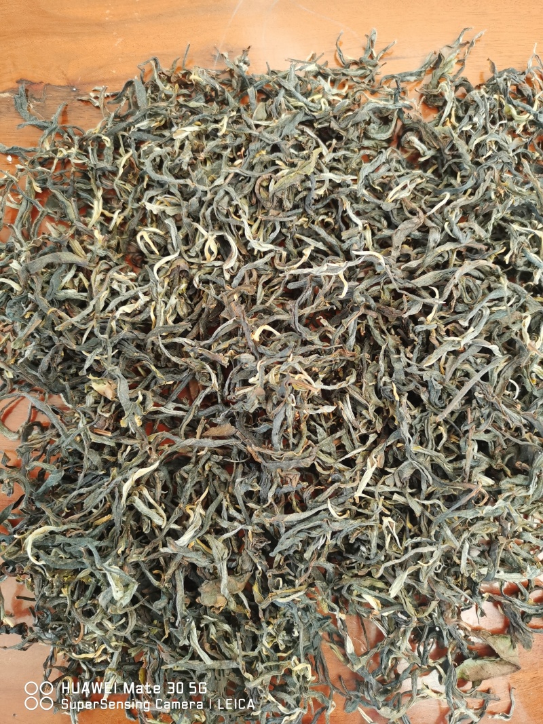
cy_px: 362
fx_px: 565
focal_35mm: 27
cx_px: 272
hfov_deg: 51.3
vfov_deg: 65.3
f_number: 1.8
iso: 320
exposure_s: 1/50
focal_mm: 5.58
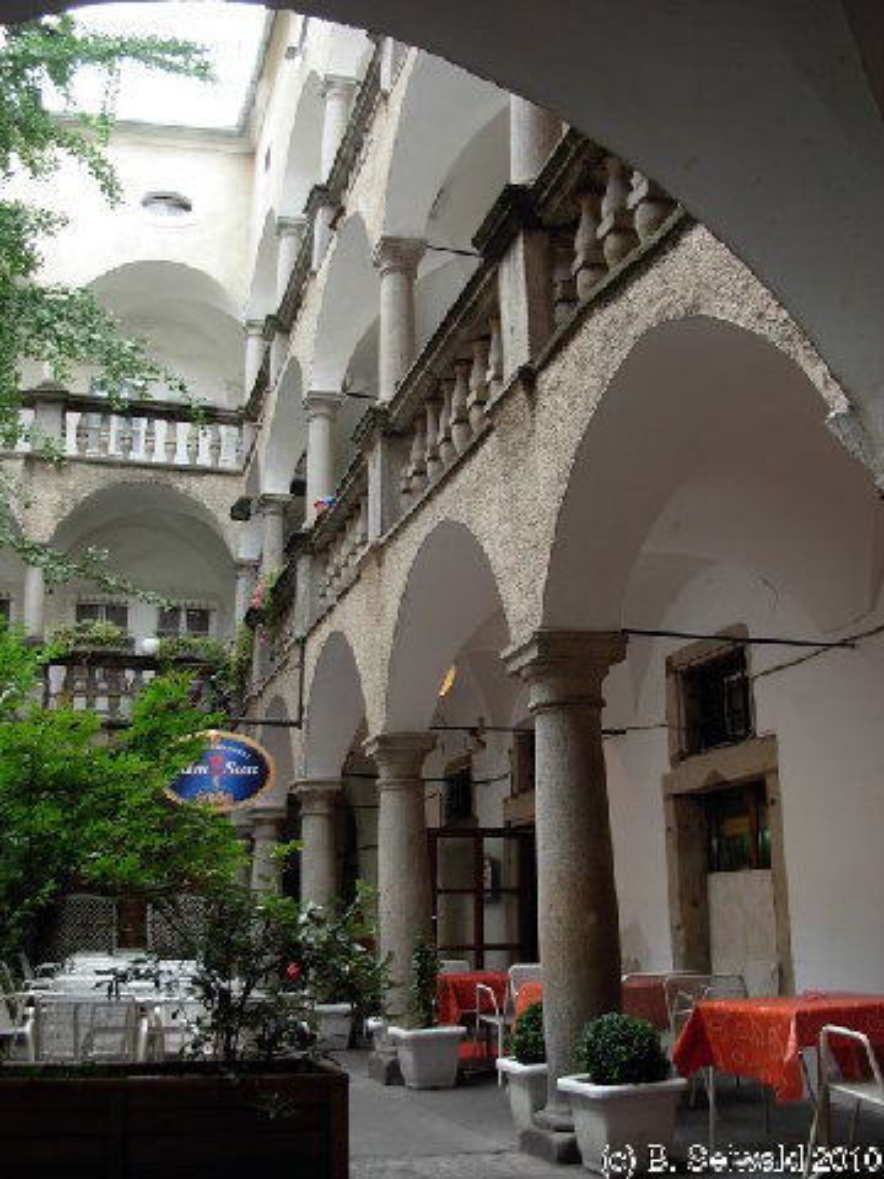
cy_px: 590
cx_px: 442
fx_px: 1294
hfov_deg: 37.7
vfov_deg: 49.0
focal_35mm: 38
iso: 79
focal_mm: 6.3
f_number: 2.9
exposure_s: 1/50.7
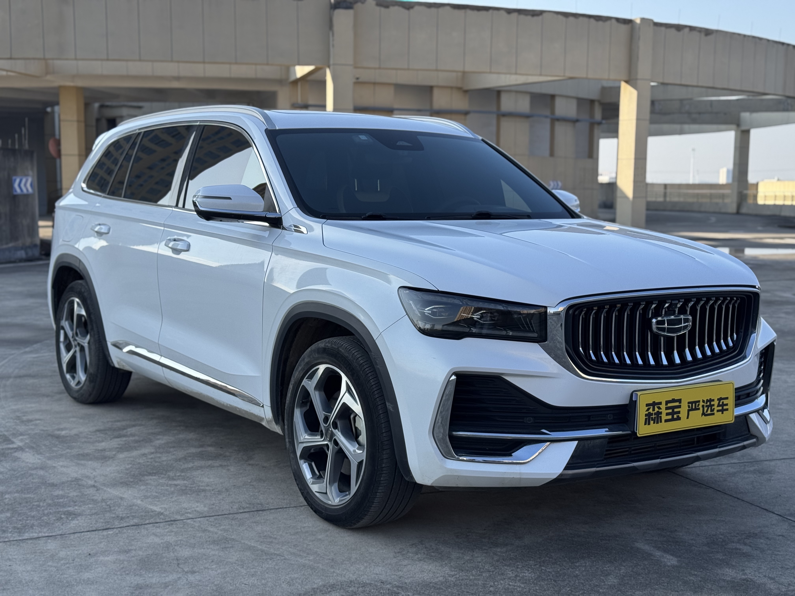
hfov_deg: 39.7
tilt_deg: -5.7
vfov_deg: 30.3
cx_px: 398
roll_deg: -0.2
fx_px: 1102
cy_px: 298
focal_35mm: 48
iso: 64
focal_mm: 6.76
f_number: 1.78
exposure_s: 1/2331
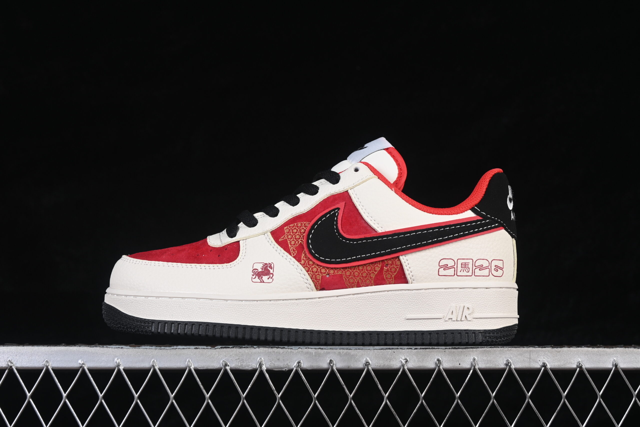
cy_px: 214
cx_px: 320
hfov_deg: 27.0
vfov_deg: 18.2
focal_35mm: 75
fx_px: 1333
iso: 160
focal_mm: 50
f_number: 8
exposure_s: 1/80
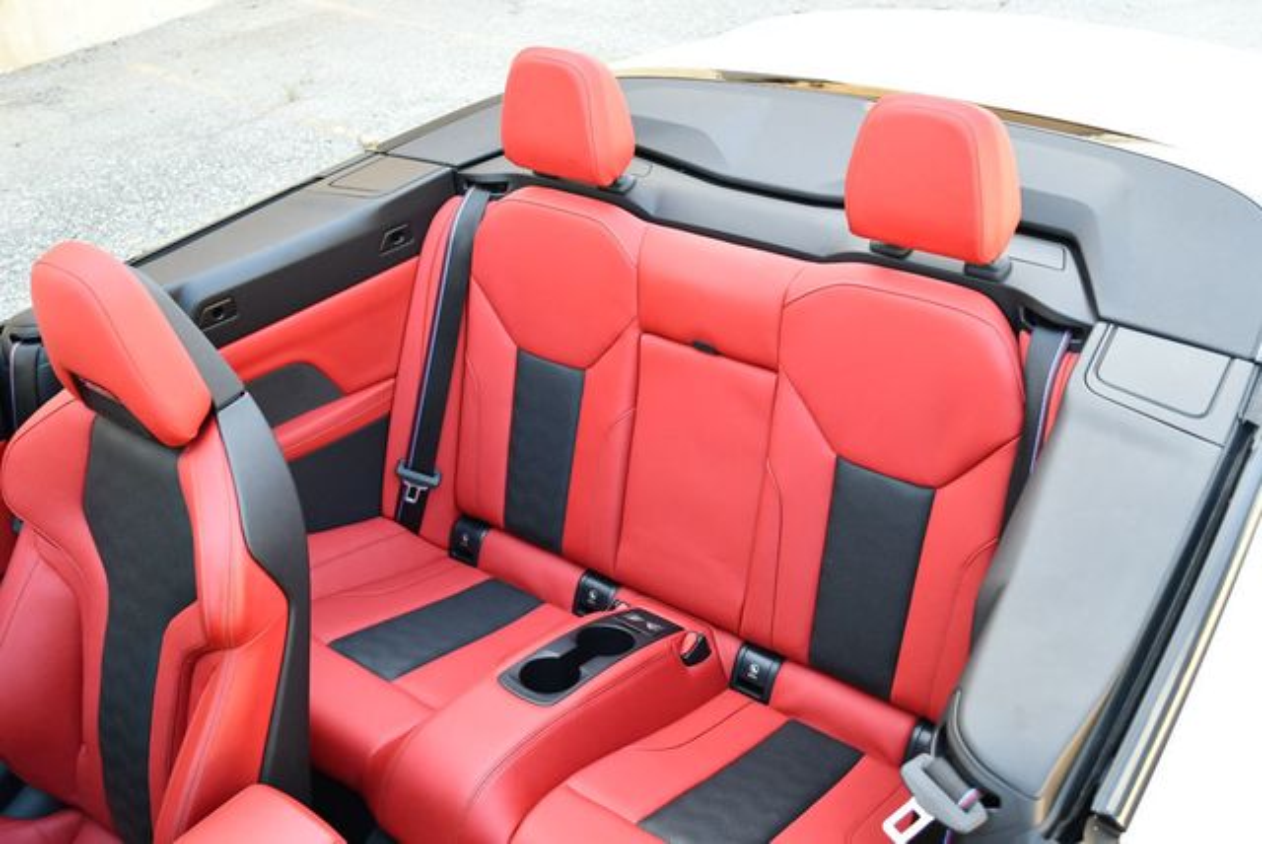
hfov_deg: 53.1
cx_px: 631
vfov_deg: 36.9
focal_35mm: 36
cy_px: 422
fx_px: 1263
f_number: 3.5
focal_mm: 18
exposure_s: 1/250
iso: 800
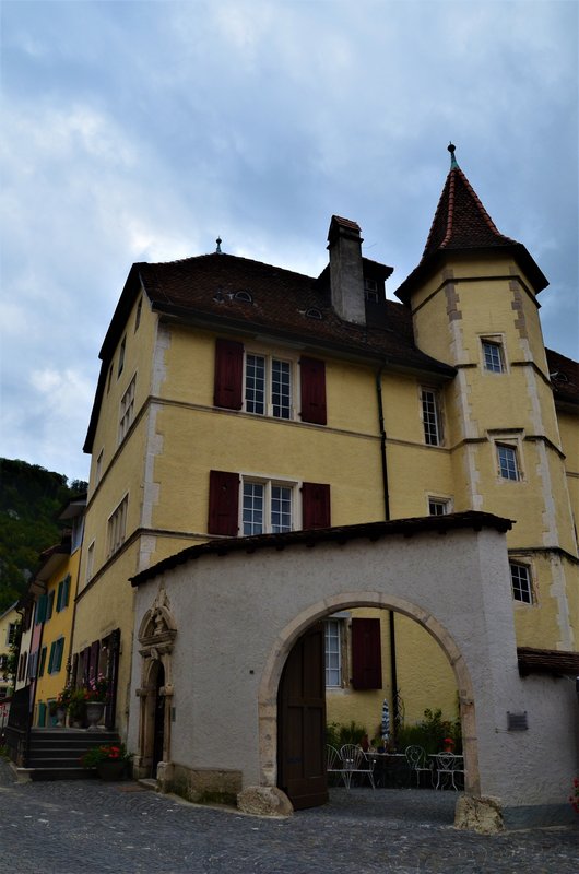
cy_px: 437
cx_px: 290
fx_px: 654
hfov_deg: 47.7
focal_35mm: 27
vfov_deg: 67.5
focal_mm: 18
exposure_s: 1/160
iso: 400
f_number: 9
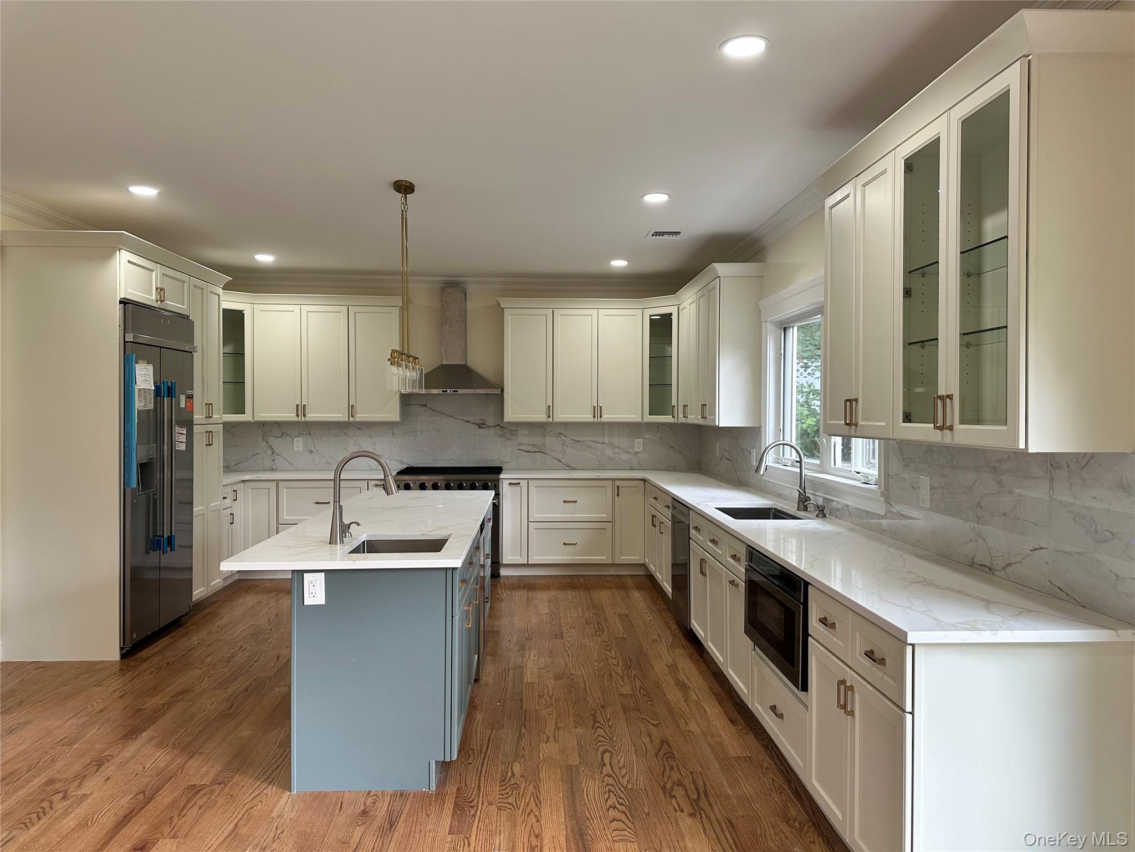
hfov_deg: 71.6
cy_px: 426
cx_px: 568
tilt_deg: +0.3
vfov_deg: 56.8
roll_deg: -0.1
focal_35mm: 24
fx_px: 787
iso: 125
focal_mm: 6.86
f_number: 1.78
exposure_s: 1/121
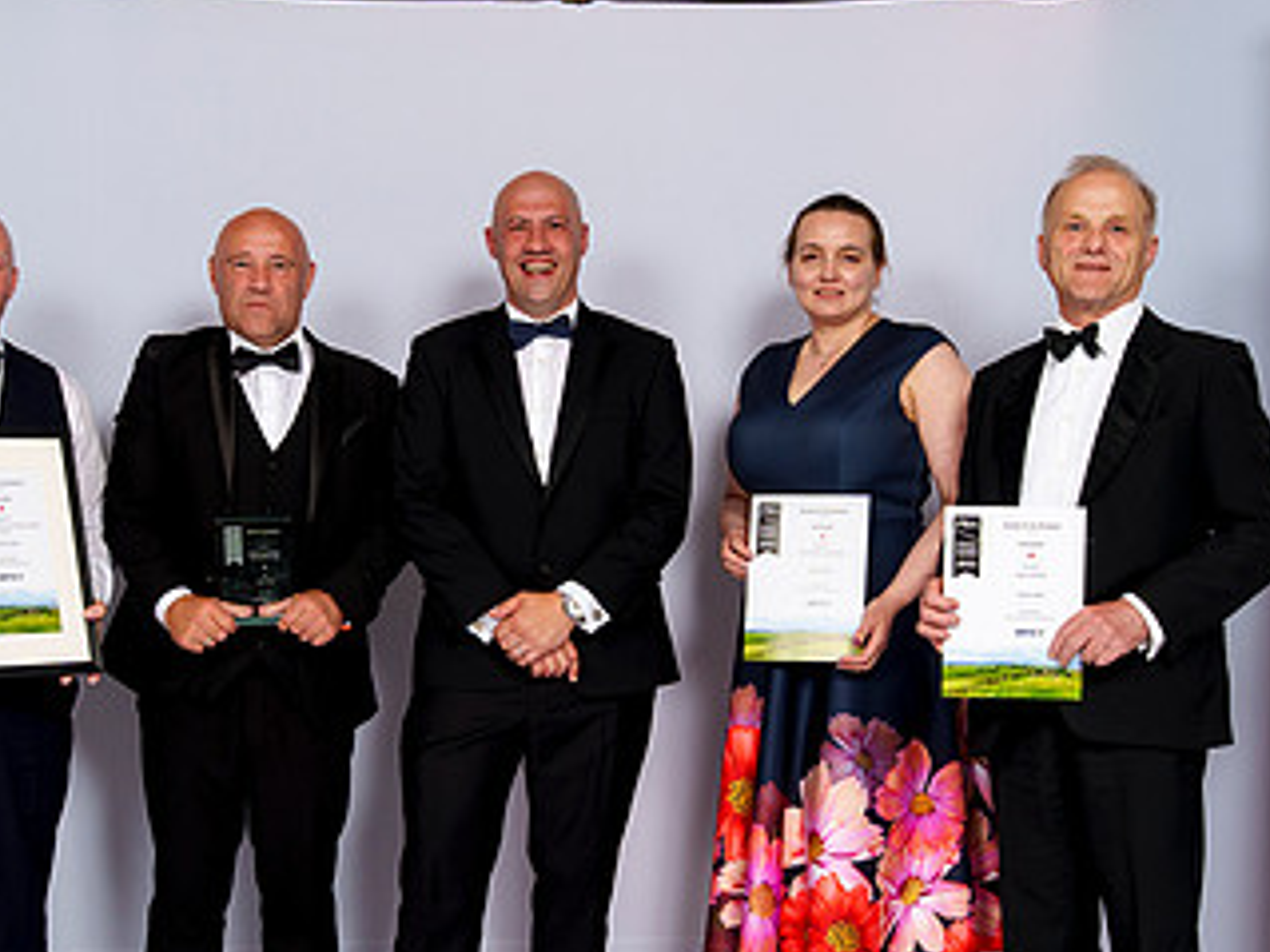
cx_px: 548
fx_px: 2054
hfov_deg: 34.3
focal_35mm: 56
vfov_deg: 26.0
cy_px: 589
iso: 100
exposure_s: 1/125
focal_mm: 28
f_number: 8
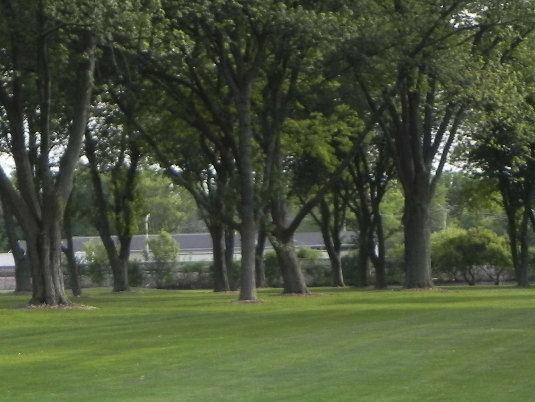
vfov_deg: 11.5
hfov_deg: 15.3
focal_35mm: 127
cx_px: 41
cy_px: 435
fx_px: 1963
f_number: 3.5
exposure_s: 1/504
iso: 160
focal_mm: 10.3
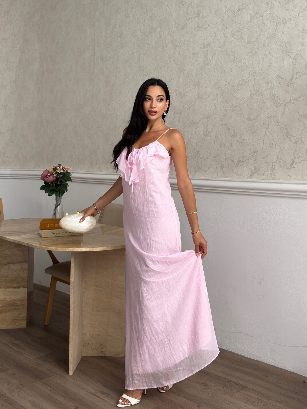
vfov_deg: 61.7
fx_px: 343
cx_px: 154
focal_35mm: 29
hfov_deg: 48.2
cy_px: 204
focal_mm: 6.76
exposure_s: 1/60
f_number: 1.78
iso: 160
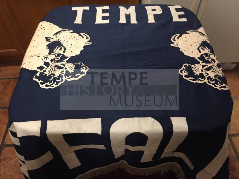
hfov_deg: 61.7
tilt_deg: -51.8
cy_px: 90
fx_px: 200
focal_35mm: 29
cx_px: 120
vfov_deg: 48.2
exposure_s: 1/17
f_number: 2.2
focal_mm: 4.15
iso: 250
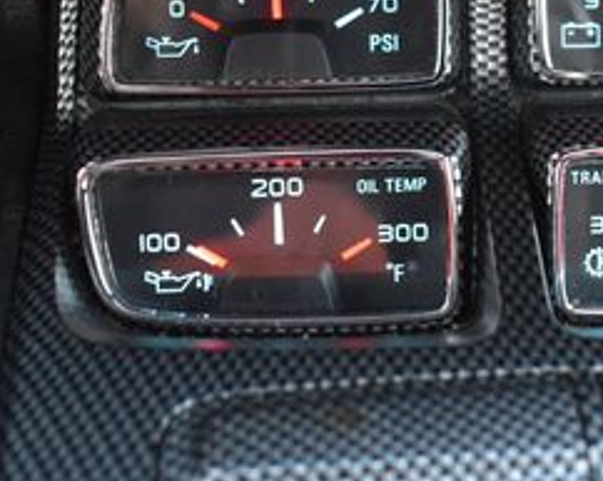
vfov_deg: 19.5
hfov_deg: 23.7
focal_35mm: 78
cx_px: 553
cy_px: 182
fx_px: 1395
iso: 1600
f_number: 3.8
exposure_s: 1/10
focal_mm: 21
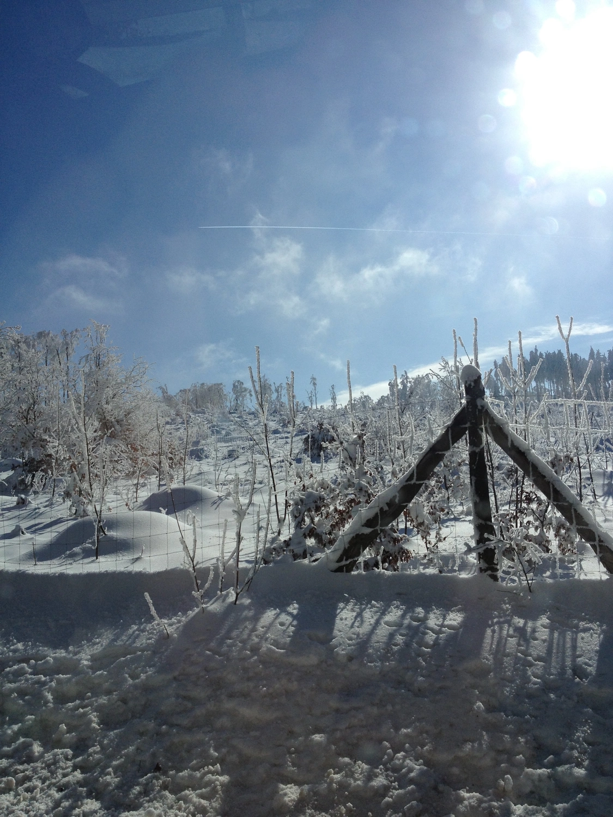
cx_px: 306
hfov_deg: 40.7
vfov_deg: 52.6
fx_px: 826
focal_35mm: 35
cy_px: 408
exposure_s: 1/5525
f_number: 2.4
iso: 50
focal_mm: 4.28
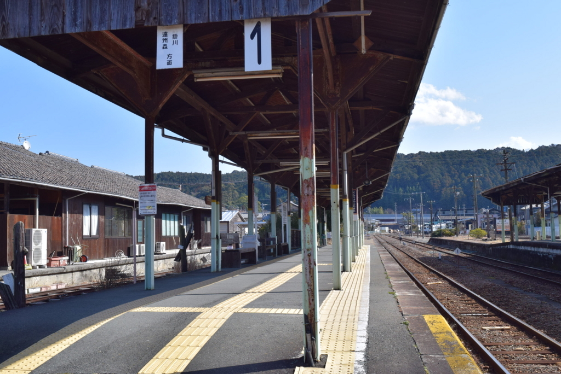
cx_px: 280
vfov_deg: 31.9
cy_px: 187
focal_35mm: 42
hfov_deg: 46.4
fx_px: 655
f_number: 11
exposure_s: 1/500
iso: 400
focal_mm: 28
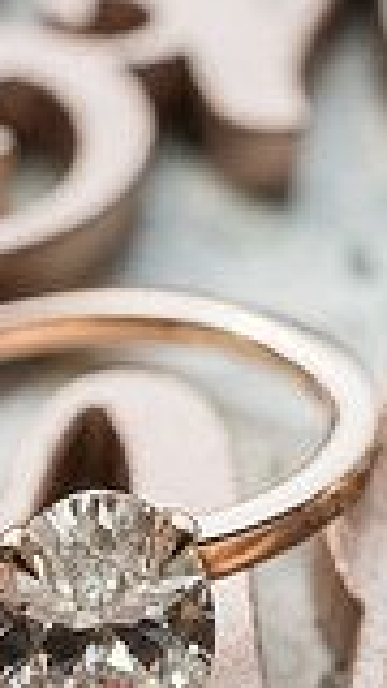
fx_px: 2426
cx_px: 26
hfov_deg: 9.1
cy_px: 583
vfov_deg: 16.0
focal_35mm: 133
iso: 100
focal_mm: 35
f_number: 8
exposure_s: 1/125
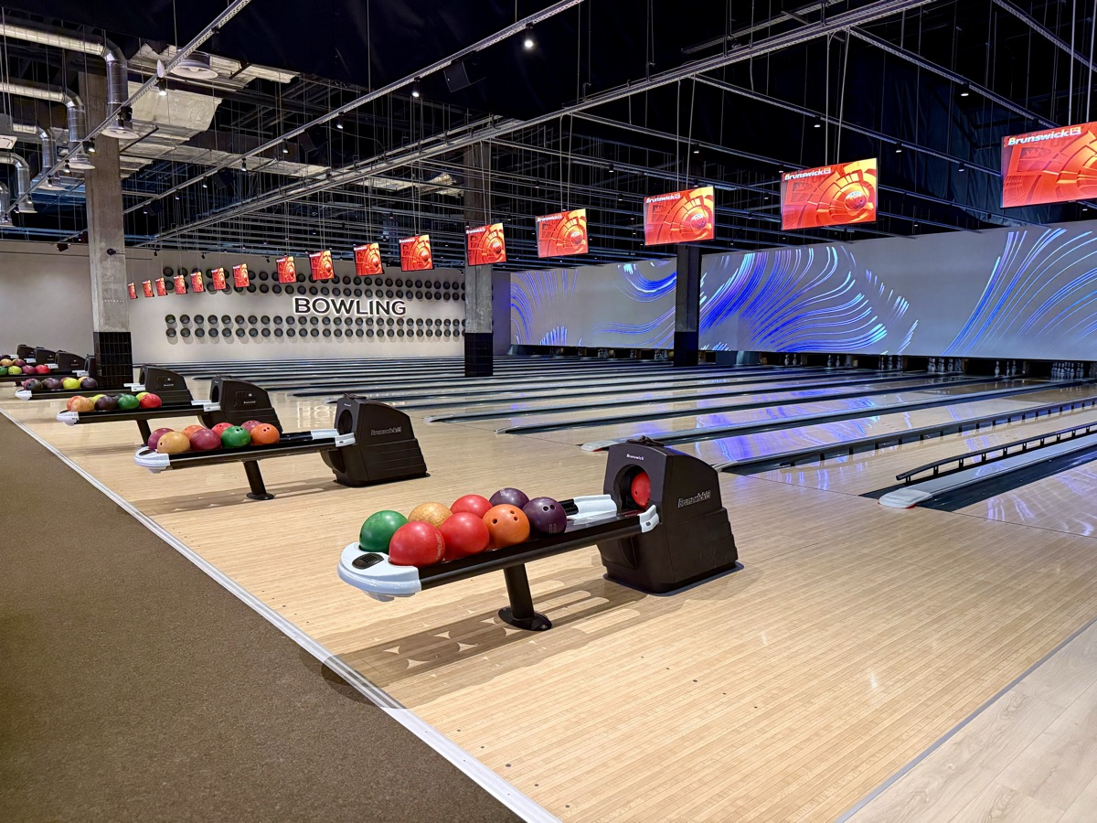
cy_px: 412
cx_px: 548
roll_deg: -0.1
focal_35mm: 24
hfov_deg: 71.6
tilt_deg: -5.6
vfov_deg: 56.8
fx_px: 761
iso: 800
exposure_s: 1/44
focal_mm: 6.76
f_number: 1.78
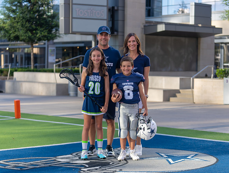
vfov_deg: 18.3
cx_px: 120
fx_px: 539
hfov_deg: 24.0
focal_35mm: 81
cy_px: 87
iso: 100
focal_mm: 72
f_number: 2.8
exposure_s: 1/500
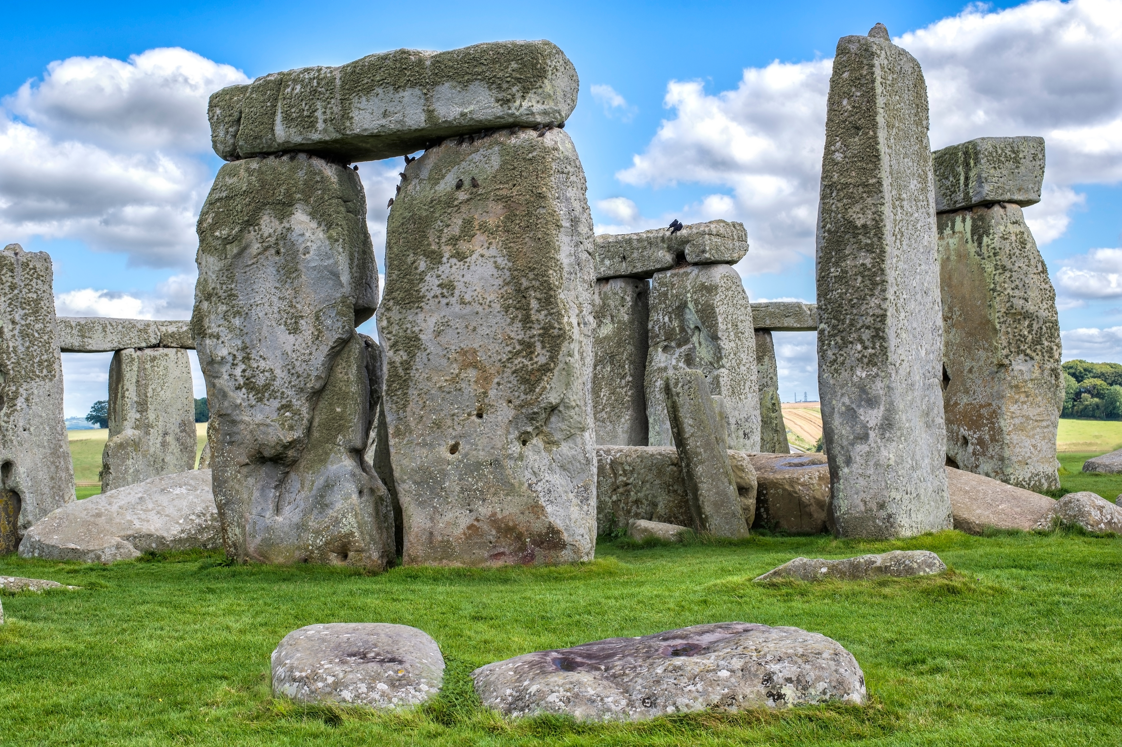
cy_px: 374
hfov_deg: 39.6
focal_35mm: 50
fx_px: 1557
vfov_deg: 27.0
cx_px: 561
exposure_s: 1/60
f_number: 9
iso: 250
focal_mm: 50
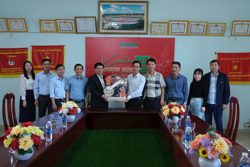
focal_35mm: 30
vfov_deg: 43.6
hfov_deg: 61.9
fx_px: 208
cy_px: 84
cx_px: 125
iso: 1000
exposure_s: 1/100
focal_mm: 20.2
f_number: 4
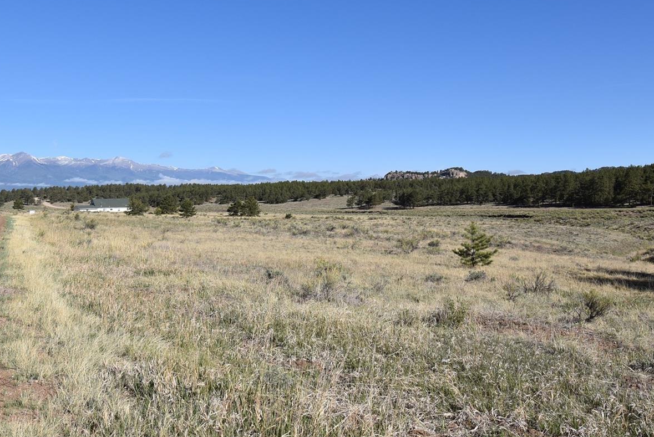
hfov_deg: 51.8
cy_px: 150
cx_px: 342
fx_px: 673
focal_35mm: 37
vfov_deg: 35.7
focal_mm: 18
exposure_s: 1/500
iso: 200
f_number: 11
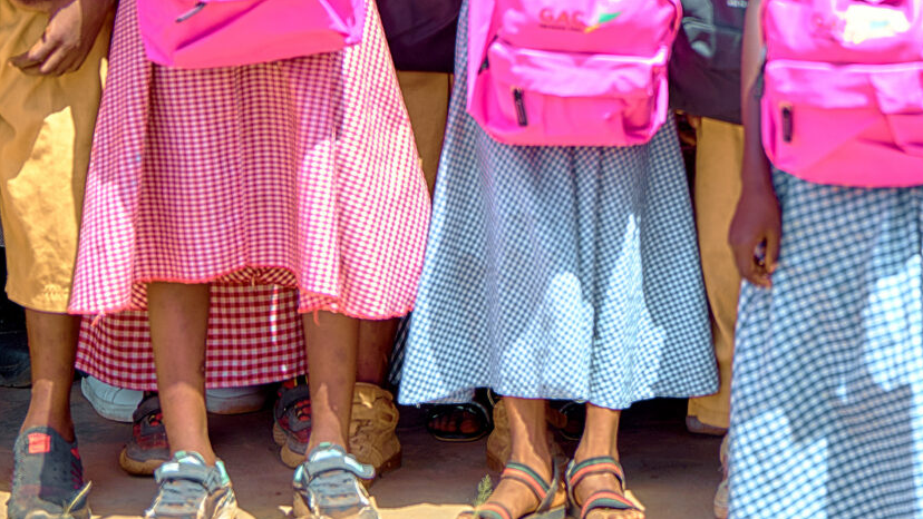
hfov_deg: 13.1
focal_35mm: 162
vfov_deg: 7.3
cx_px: 971
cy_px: -396
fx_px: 3965
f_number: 1.4
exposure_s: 1/1600
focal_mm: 50
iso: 100
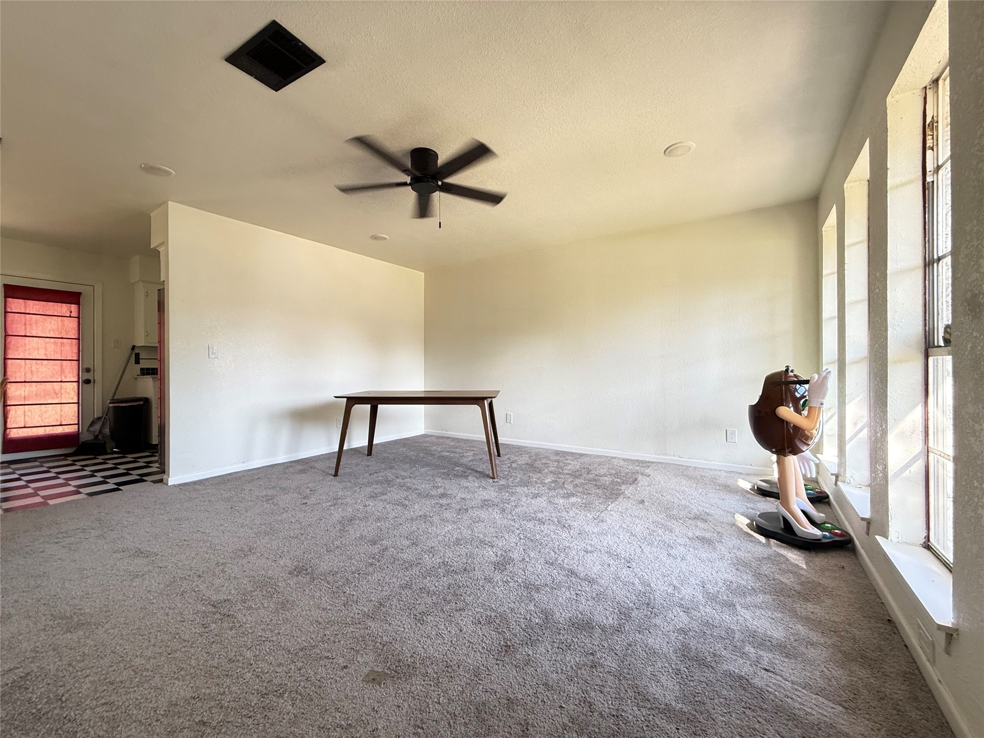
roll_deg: +0.8
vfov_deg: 85.7
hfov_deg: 102.1
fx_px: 398
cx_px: 492
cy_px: 369
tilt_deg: +0.5
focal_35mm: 14
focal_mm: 2.22
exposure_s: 1/99
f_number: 2.2
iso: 250
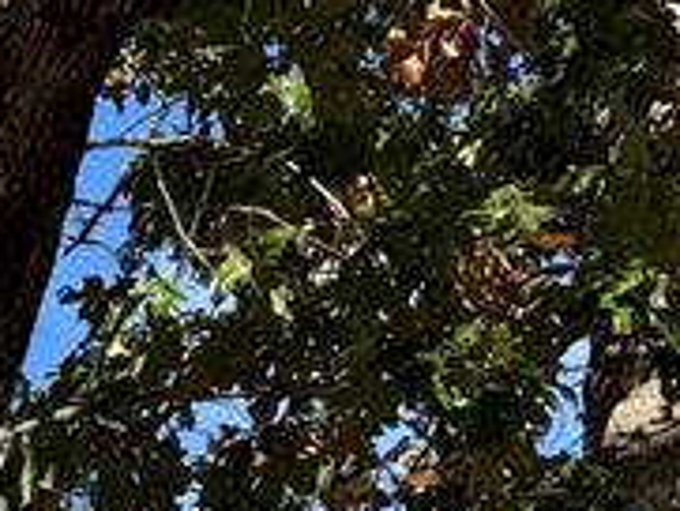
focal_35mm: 136
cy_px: 1255
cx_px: -935
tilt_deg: +6.7
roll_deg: +0.7
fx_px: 2673
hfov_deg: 11.9
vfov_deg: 9.6
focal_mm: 6.76
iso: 80
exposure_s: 1/2506
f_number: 1.78
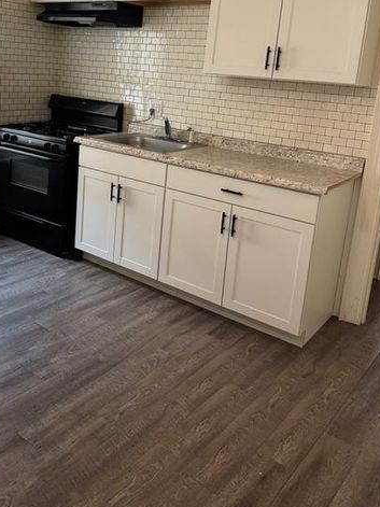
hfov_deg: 41.1
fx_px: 498
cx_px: 121
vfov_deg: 52.9
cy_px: 167
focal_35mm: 34
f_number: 1.78
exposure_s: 1/60
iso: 200
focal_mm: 6.76
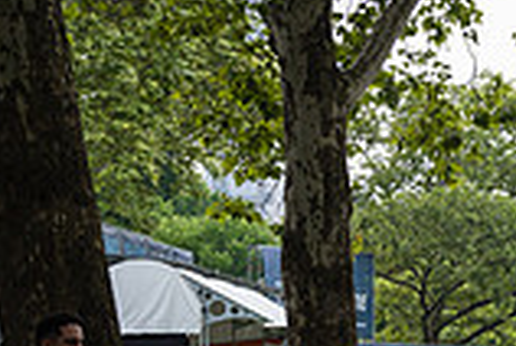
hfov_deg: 13.2
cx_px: 761
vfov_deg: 9.2
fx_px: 2111
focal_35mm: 147
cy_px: 423
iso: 200
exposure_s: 1/320
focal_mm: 38
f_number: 4
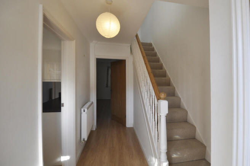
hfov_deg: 100.4
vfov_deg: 77.2
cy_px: 83
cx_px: 125
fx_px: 104
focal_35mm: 15
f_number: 5.6
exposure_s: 1/125
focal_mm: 10
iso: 360
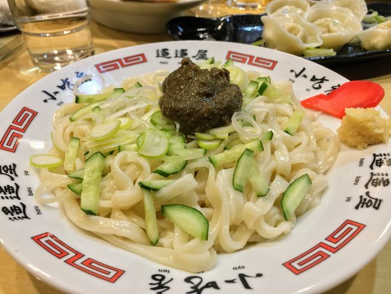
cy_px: 147
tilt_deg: -38.8
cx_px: 196
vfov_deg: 48.3
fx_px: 328
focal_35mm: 29
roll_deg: +1.4
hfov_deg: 61.6
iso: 80
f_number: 2.2
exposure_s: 1/30
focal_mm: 4.15
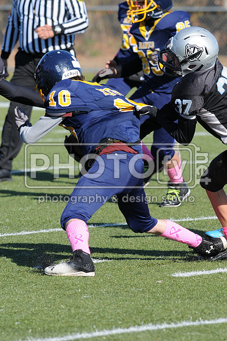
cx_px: 114
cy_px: 170
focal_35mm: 450
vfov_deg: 4.6
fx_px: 4269
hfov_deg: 3.0
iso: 200
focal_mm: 300
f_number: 7.1
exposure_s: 1/500
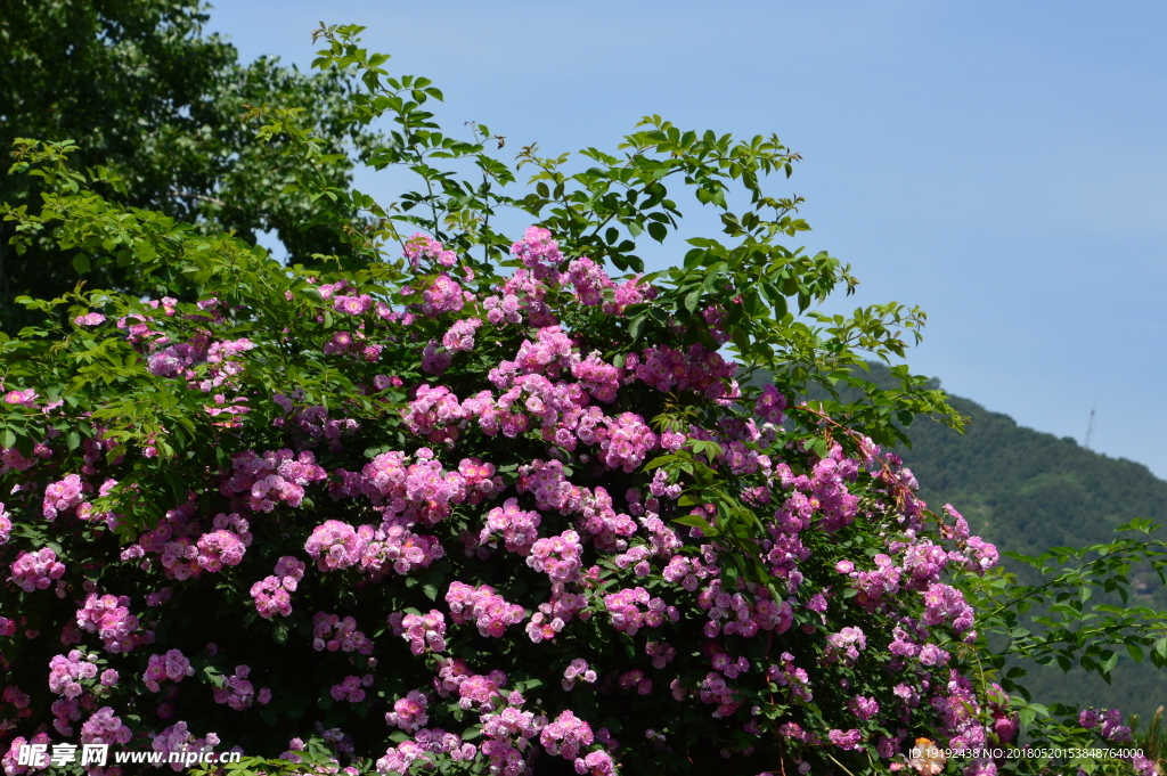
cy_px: 388
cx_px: 584
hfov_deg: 13.7
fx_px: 4858
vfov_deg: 9.1
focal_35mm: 150
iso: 220
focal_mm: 100
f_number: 16
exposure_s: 1/250
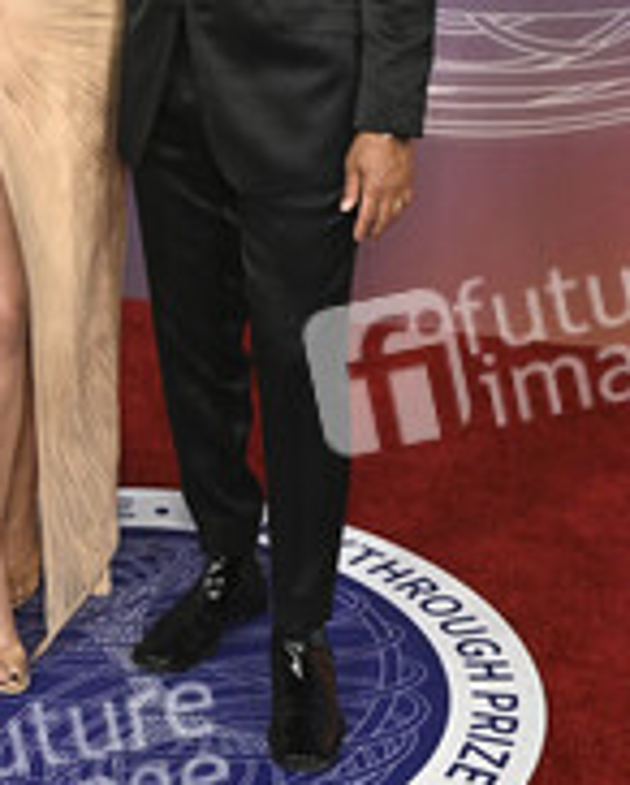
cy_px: 138
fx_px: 1722
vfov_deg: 25.2
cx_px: 134
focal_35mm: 74
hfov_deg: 20.5
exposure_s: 1/320
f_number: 4
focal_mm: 36
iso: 2000
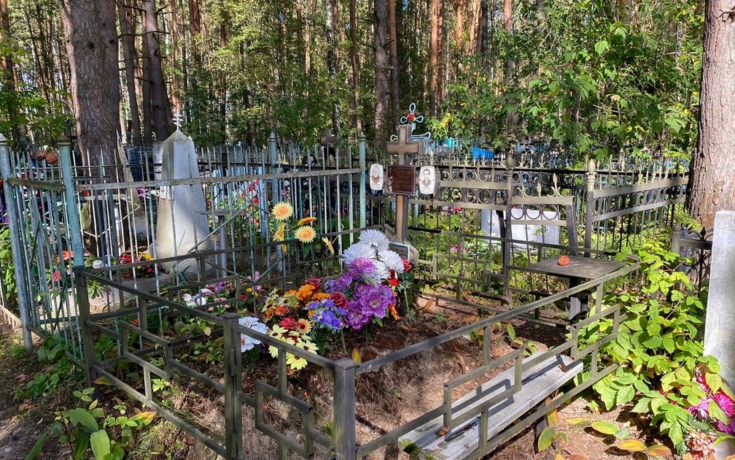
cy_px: 259
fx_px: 561
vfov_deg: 44.4
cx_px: 370
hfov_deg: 66.5
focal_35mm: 28
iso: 32
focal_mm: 4.25
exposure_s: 1/247
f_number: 1.8
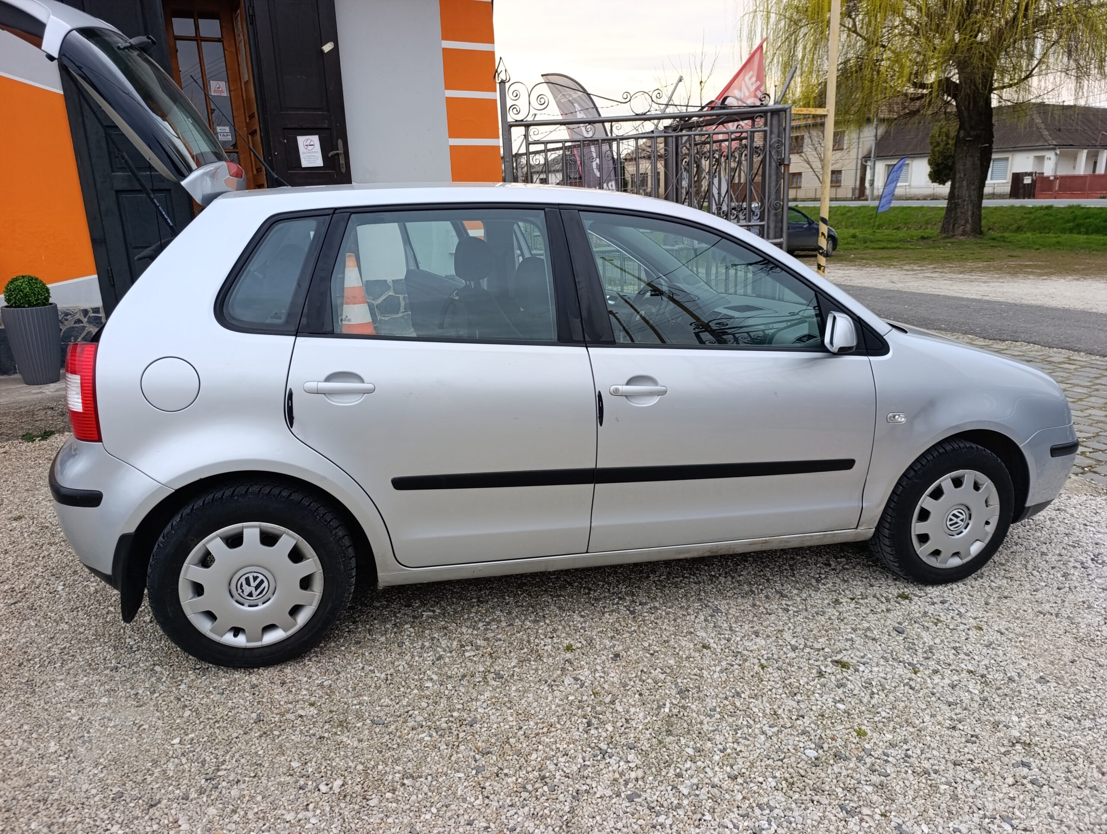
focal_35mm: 23
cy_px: 417
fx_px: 737
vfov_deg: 59.0
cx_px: 554
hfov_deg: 73.8
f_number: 1.6
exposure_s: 1/100
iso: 64
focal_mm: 6.14
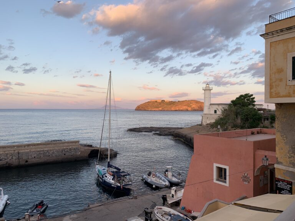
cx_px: 148
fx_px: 222
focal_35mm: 26
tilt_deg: -1.1
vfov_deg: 53.1
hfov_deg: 67.3
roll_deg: +0.0
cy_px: 110
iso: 25
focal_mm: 4.25
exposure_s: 1/320
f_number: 1.8
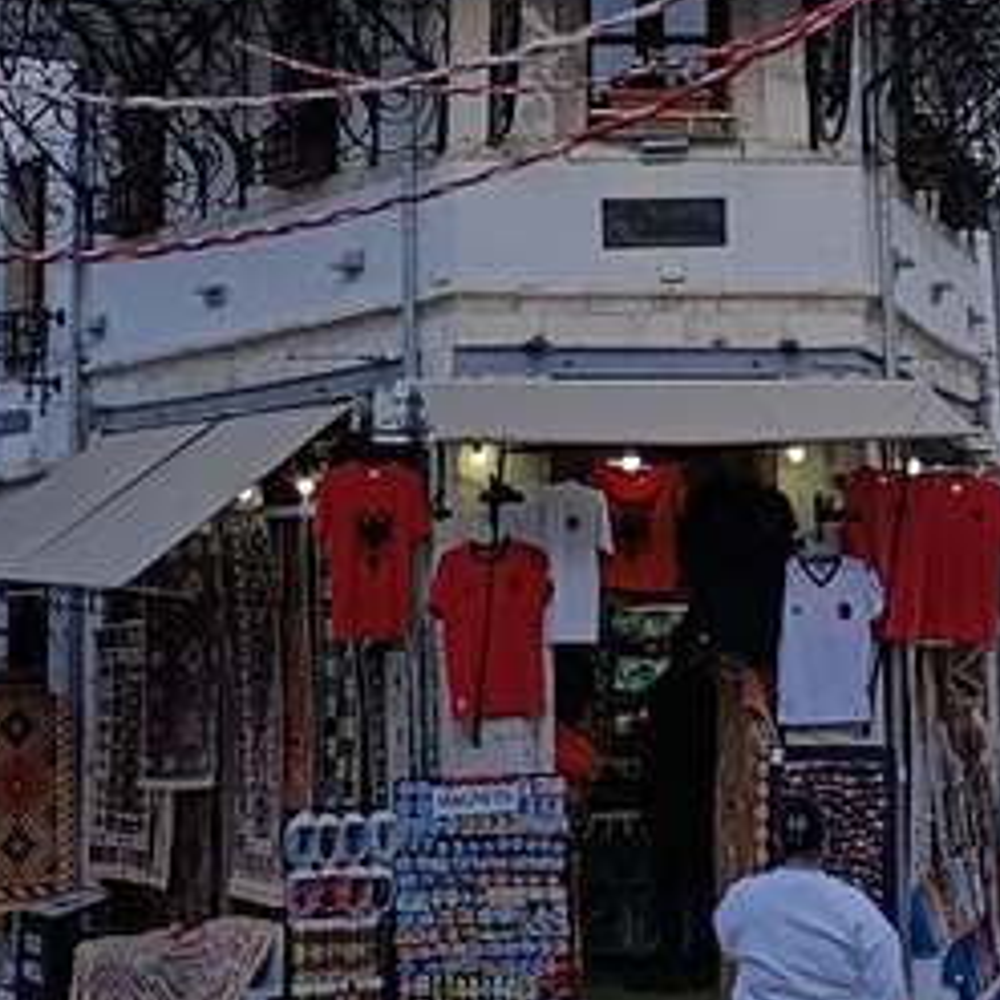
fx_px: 2745
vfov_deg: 20.3
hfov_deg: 20.6
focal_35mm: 84
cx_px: 648
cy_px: 134
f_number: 1.65
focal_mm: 6.11
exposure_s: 1/319
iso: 50
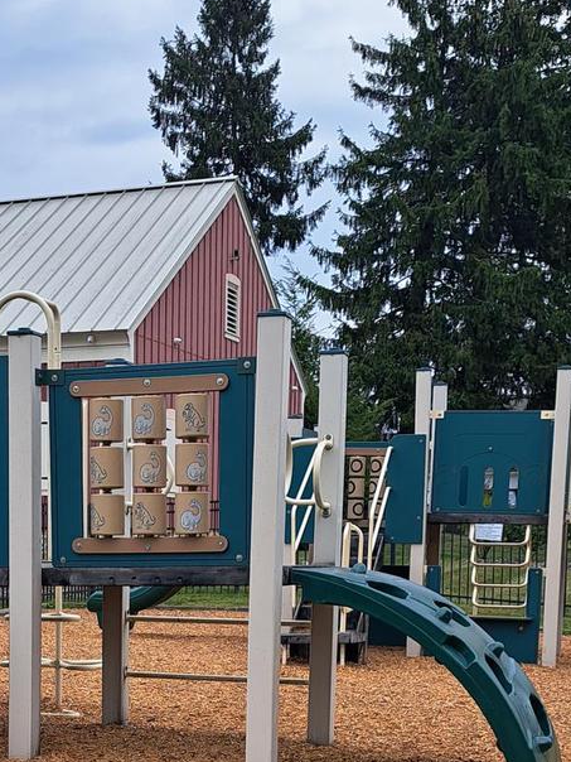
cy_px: 666
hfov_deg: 23.7
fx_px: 1342
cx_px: 131
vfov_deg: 30.5
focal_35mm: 61
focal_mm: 5.23
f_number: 1.8
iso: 50
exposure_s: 1/642
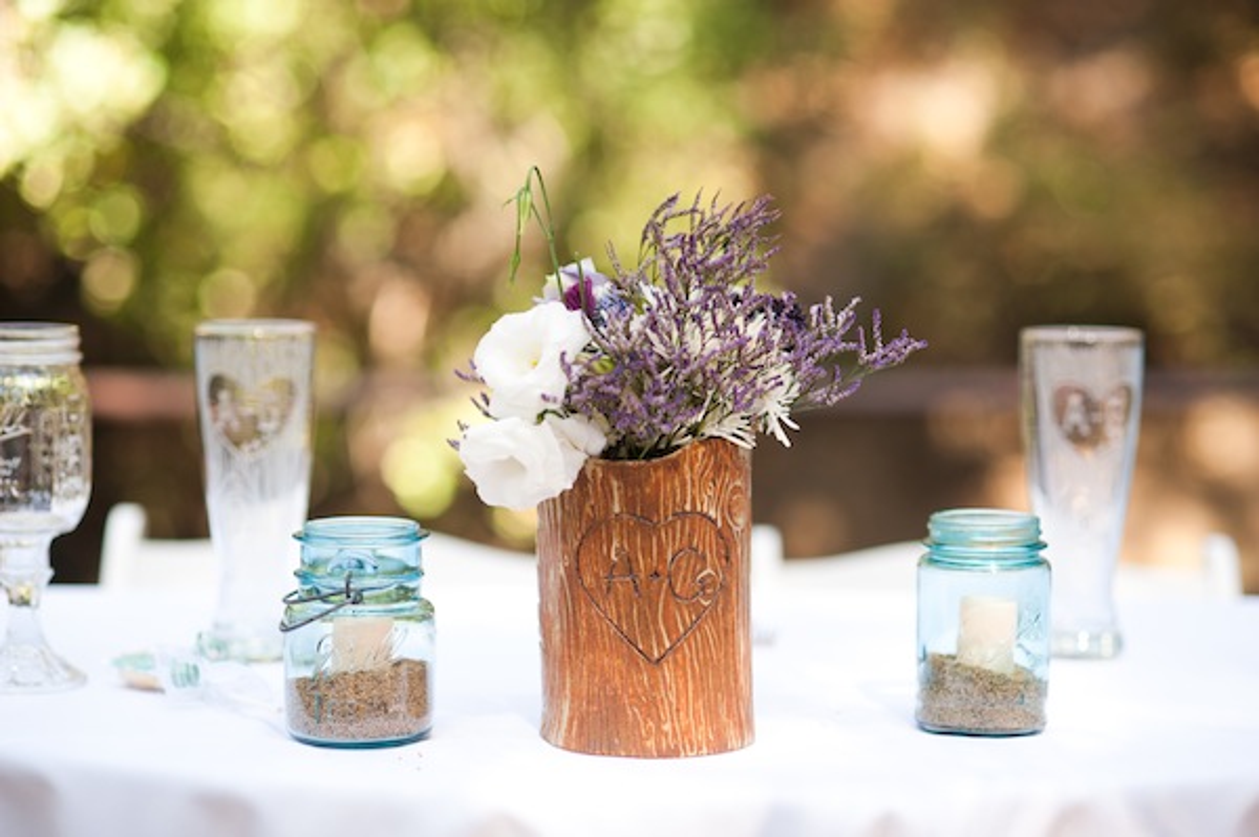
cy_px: 418
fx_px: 2970
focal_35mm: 85
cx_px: 630
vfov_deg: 16.0
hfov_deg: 23.9
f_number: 2.8
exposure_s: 1/320
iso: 200
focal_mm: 85
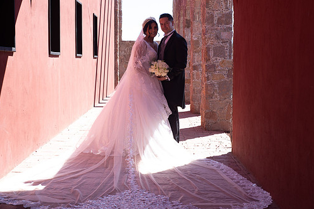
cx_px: 134
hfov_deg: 33.9
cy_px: 104
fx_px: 514
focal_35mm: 59
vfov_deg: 23.0
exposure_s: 1/160
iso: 100
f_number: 6.3
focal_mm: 50
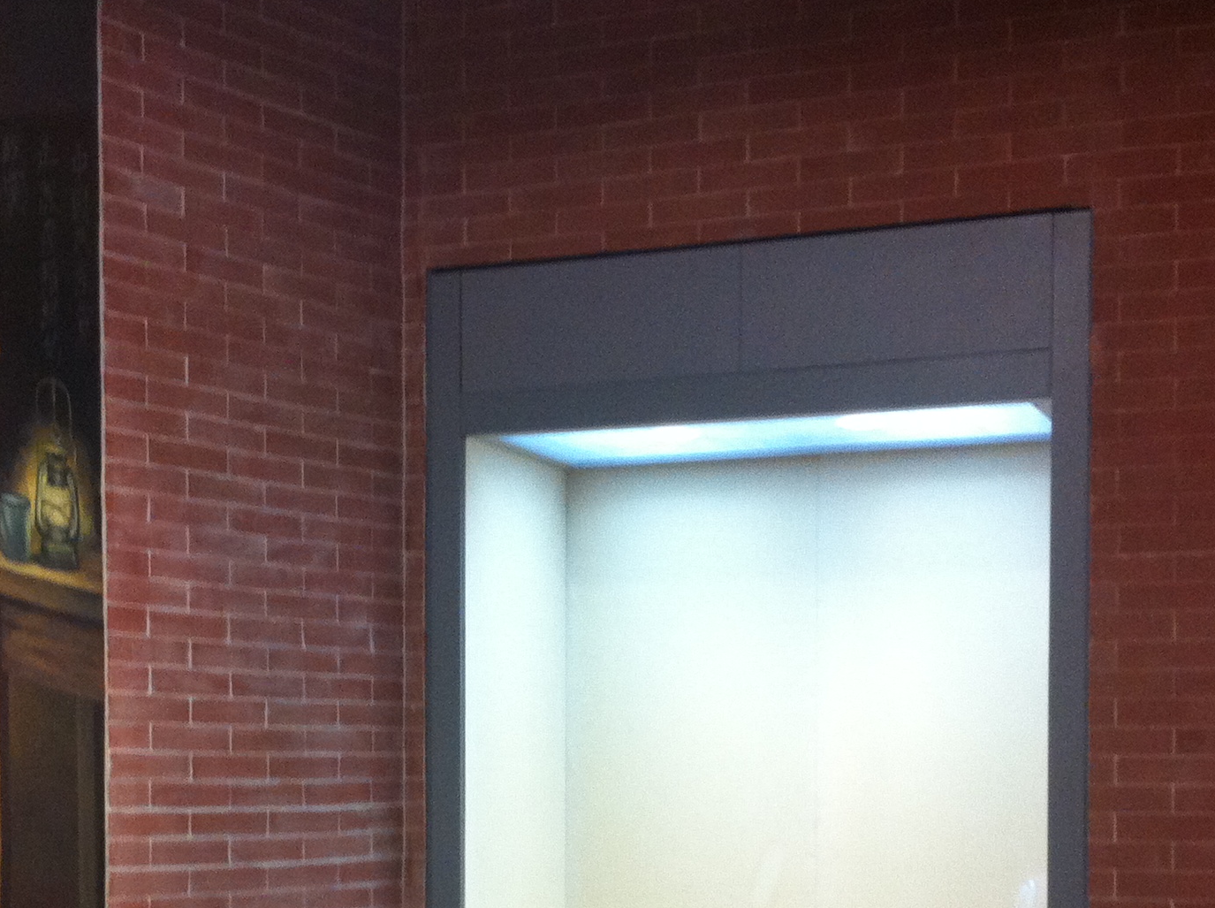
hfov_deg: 29.4
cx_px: 564
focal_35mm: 66
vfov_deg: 21.8
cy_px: 791
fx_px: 2313
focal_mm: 3.85
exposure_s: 1/17
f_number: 2.8
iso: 200
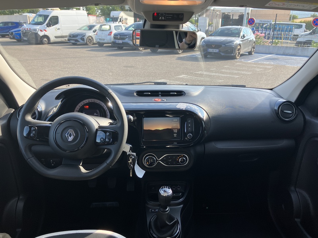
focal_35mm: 28
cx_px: 159
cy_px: 119
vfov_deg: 49.7
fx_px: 257
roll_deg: +0.1
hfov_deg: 63.4
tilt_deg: -19.2
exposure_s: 1/330
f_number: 1.8
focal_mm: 3.99
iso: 40
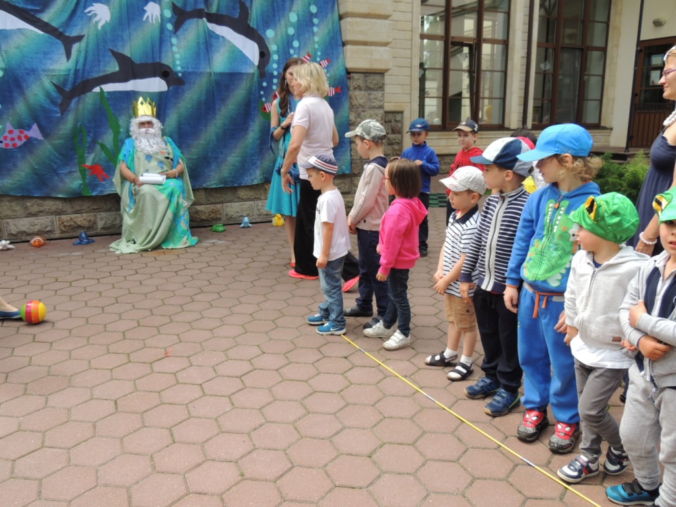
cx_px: 338
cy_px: 254
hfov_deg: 60.0
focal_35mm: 30
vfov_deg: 46.8
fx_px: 586
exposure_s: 1/400
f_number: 3.1
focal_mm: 5.3
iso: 100
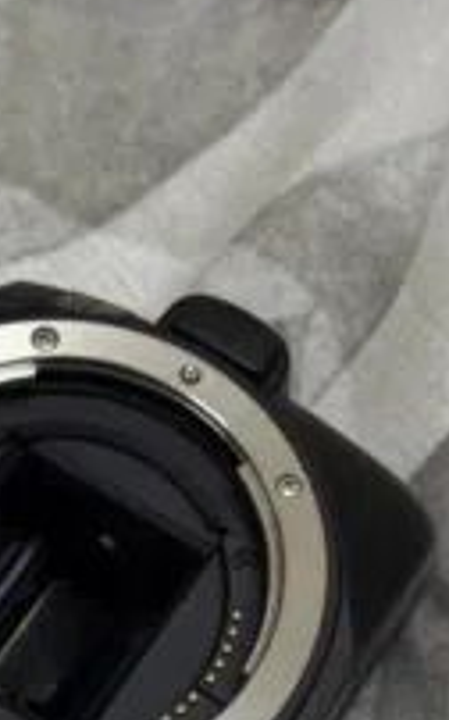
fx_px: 1980
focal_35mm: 101
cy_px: 656
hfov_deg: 12.8
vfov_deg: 20.2
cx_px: -7
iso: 160
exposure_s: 1/99
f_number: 1.78
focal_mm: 6.76
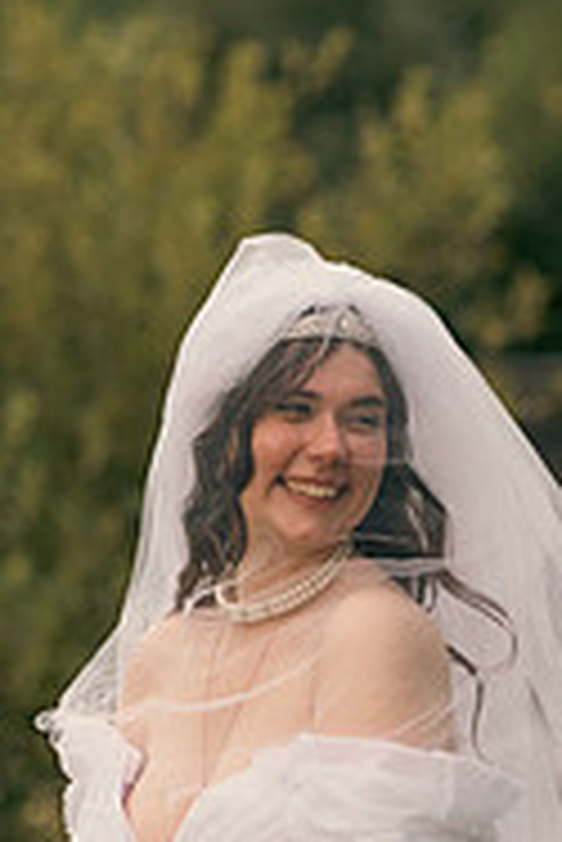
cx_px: 333
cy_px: 754
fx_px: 11242
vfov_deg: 4.3
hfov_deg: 2.9
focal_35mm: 481
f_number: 3.5
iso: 320
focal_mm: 155
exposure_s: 1/200
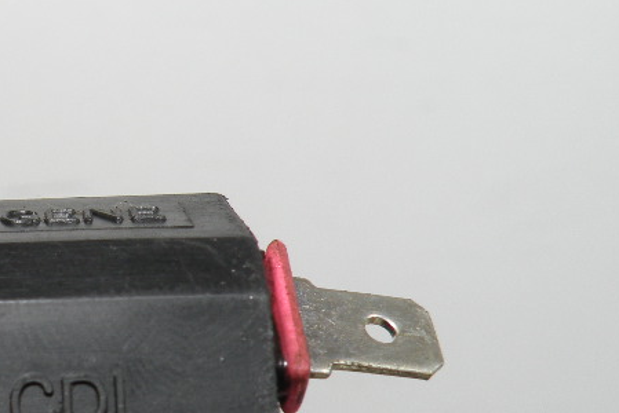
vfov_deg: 20.8
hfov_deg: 29.0
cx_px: -25
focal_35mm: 64
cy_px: 369
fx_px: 1101
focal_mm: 4.7
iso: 64
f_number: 3.5
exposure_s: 1/96.8
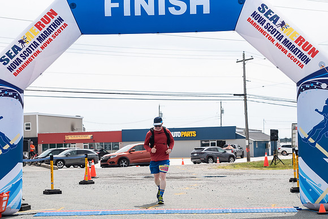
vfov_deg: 19.5
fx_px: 636
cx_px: 164
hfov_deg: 28.9
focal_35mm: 70
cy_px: 143
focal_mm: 48
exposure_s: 1/4000
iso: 800
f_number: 4
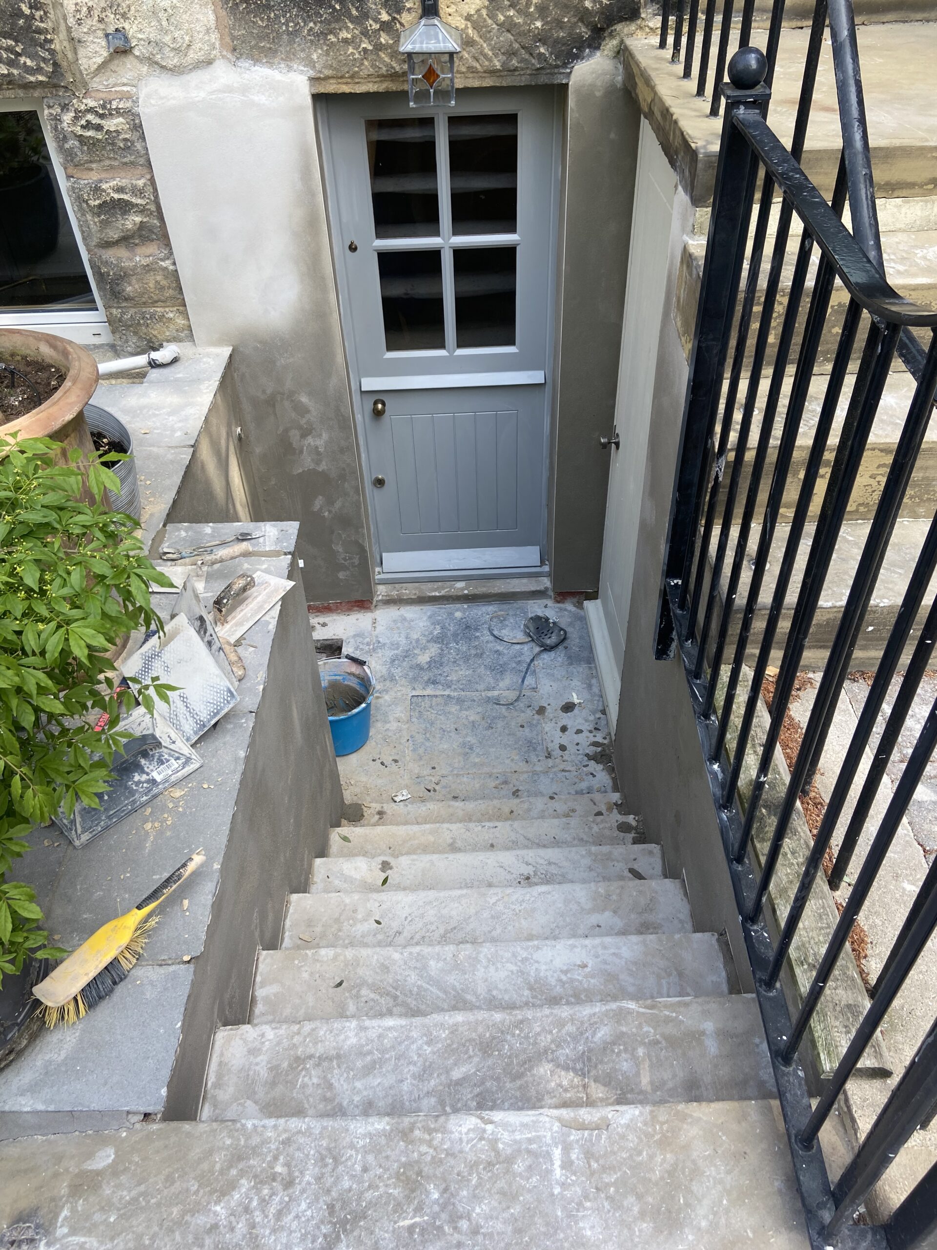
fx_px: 938
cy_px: 625
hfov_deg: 53.1
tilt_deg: -42.2
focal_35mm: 26
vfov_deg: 67.3
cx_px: 468
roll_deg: +2.4
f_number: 1.8
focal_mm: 4.25
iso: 32
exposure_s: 1/284
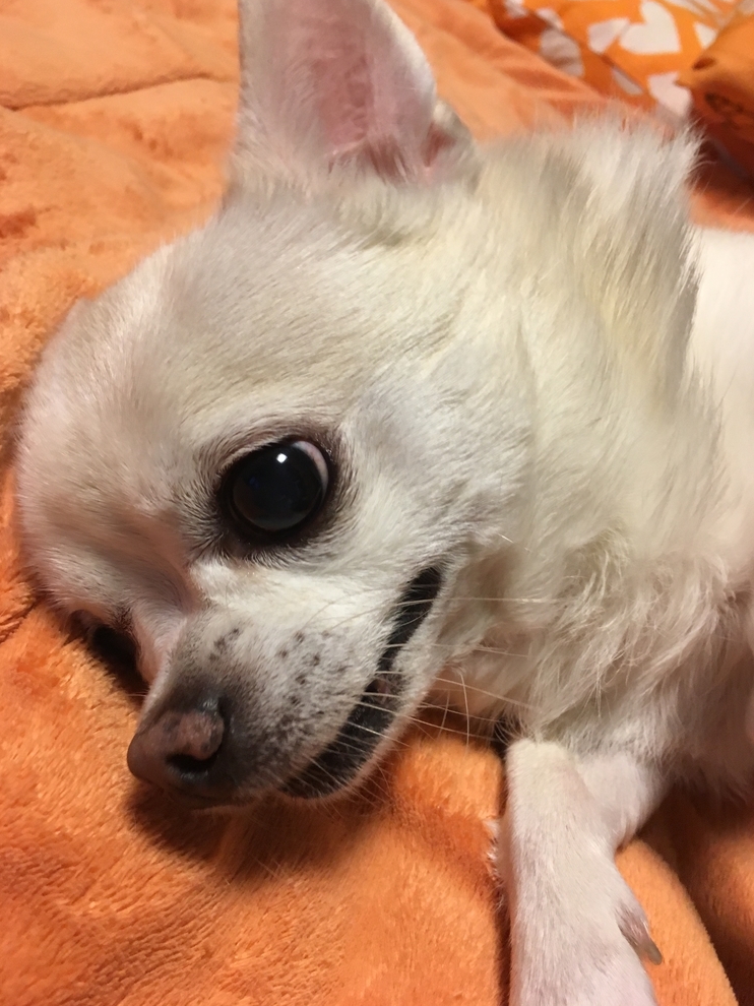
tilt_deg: -35.4
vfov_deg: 60.0
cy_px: 489
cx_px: 384
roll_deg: -28.7
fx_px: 872
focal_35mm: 30
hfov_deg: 46.8
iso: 100
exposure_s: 1/30
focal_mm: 4.15
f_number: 2.2
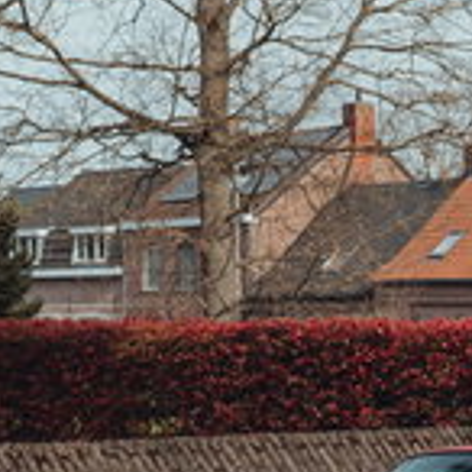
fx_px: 2484
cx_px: 433
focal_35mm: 161
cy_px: 445
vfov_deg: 10.8
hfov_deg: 10.8
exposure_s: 1/200
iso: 100
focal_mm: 36
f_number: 4.5
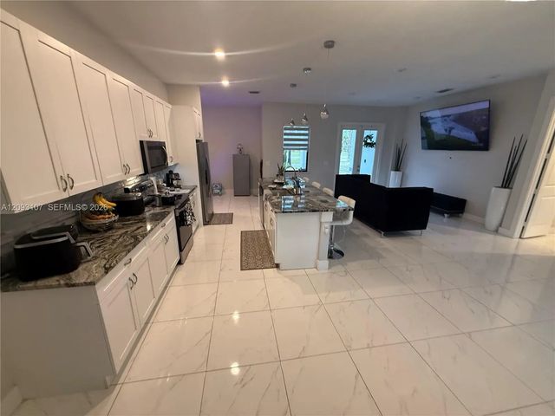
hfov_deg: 102.1
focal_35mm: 14
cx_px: 278
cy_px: 208
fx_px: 224
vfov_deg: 85.7
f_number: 2.2
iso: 320
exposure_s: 1/60
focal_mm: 2.22
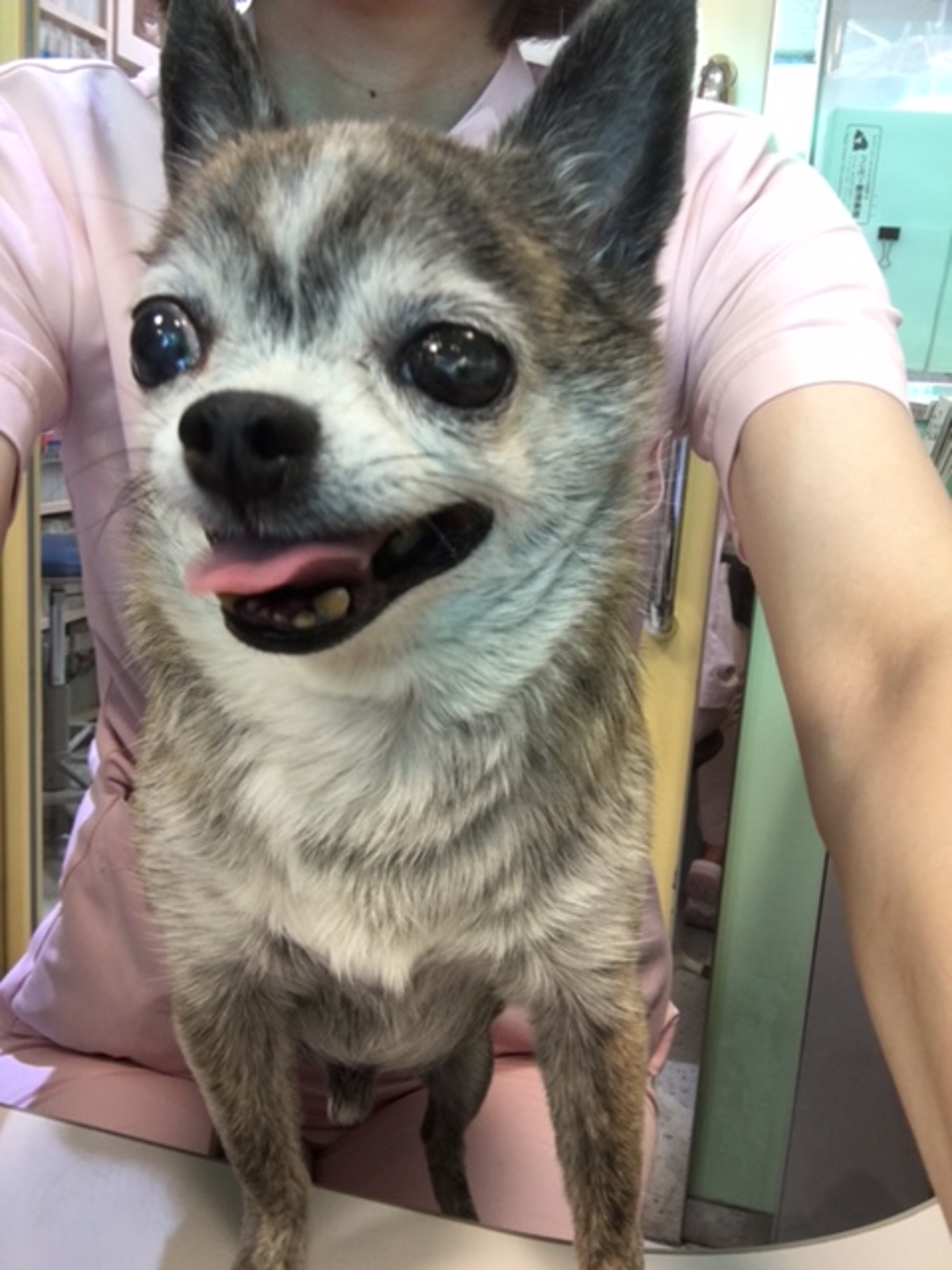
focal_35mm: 31
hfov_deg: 45.4
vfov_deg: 58.4
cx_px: 476
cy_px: 635
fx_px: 1137
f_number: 2.2
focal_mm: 2.65
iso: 32
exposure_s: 1/17
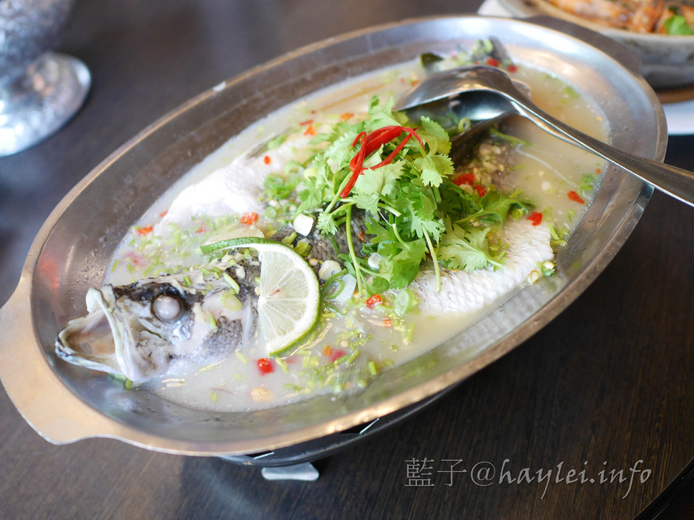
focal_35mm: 31
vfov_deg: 45.4
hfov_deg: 58.3
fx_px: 622
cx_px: 338
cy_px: 255
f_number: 1.7
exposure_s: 1/60
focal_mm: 15
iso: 800
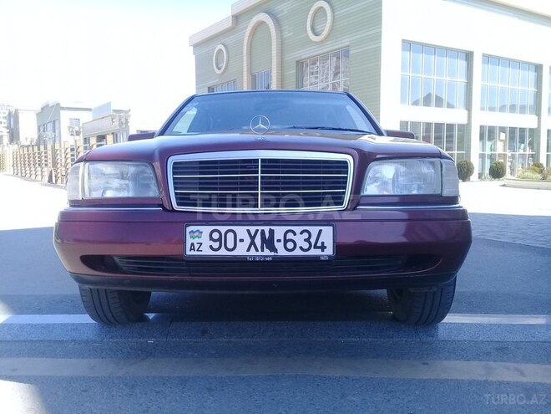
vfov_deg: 45.4
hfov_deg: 58.4
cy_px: 207
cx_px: 276
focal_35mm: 31
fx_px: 493
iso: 50
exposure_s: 1/323
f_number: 2.2
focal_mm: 3.3
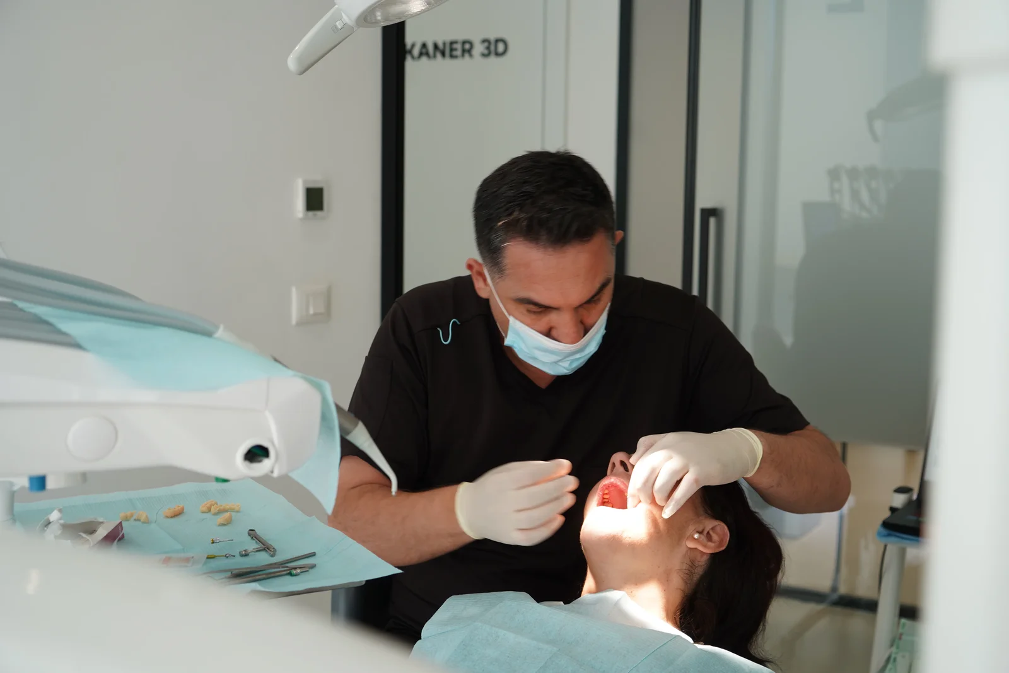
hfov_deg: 45.4
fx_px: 1205
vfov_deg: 31.2
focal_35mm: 43
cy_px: 336
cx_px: 504
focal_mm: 43
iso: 100
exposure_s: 1/50
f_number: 4
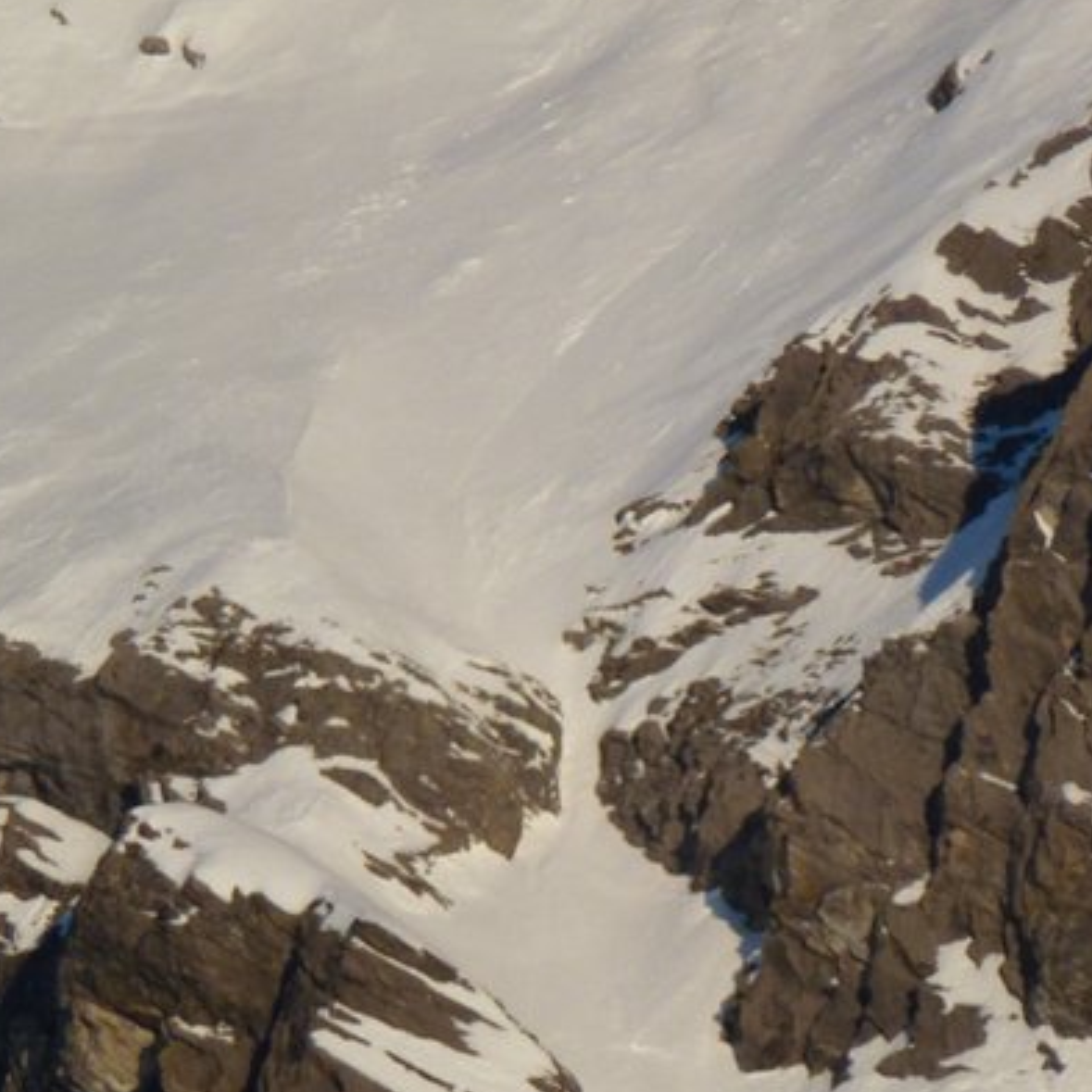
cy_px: 814
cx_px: 672
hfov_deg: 1.9
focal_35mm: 907
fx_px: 32371
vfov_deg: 1.9
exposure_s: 1/500
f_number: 5.9
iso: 100
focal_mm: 68.8
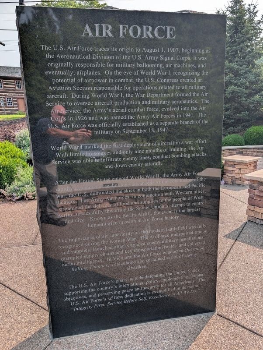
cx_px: 132
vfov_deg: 71.5
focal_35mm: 24
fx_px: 242
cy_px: 175
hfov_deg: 57.0
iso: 17
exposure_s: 1/648
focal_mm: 6.9
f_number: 1.68
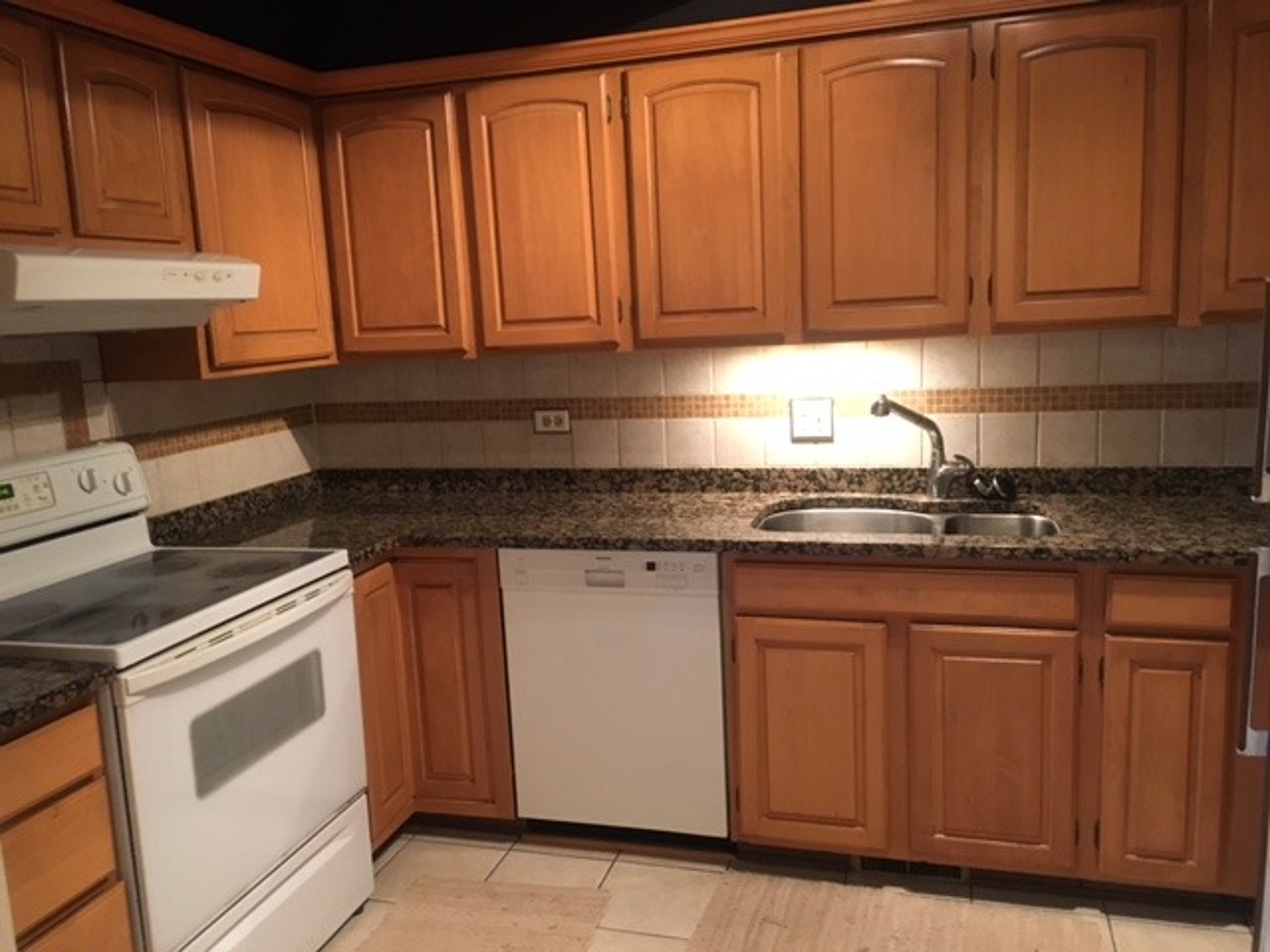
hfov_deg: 61.7
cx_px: 635
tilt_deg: -8.6
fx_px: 1064
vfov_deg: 48.2
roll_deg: +2.6
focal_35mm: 29
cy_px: 476
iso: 200
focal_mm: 4.15
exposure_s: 1/30
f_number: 2.2
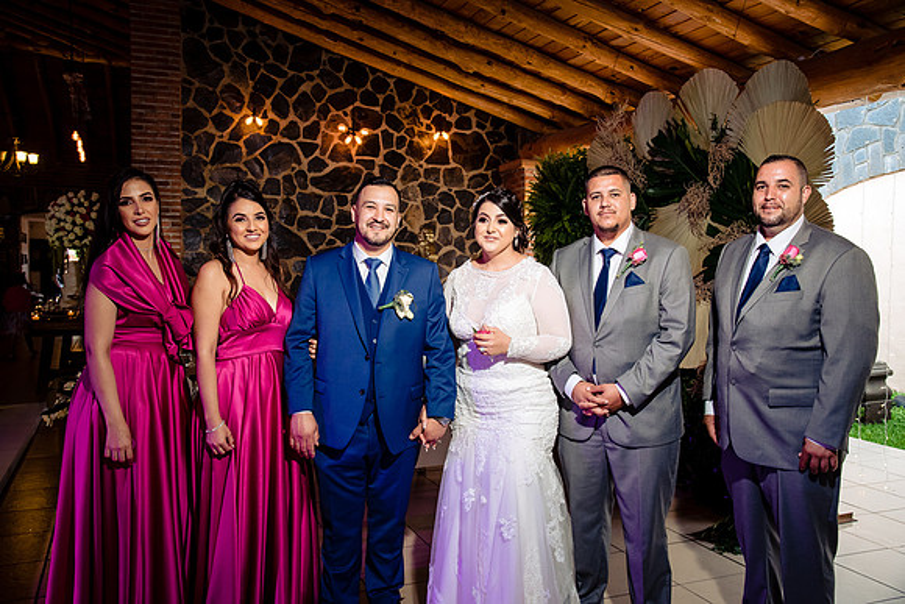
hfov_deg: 60.3
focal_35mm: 31
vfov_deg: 42.3
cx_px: 452
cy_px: 302
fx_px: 779
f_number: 7.1
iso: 2000
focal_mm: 31
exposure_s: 1/125
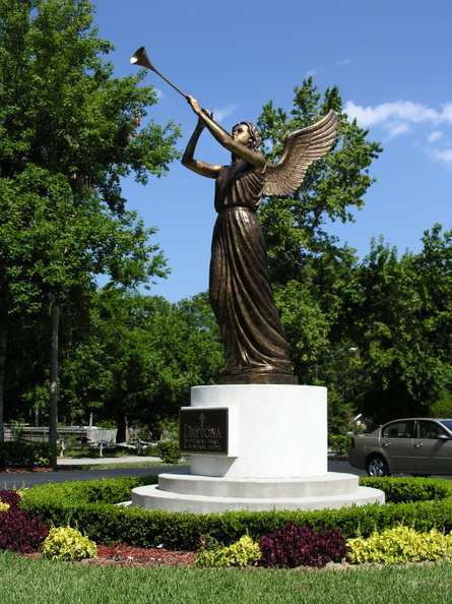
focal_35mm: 43
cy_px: 302
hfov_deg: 33.6
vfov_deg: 43.9
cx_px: 226
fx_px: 749
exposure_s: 1/508
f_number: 4.1
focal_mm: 11
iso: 50
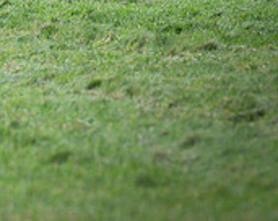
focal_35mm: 1631
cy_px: -99
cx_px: 114
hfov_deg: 1.2
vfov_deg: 0.9
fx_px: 13389
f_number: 4
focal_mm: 200
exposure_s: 1/1000
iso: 400
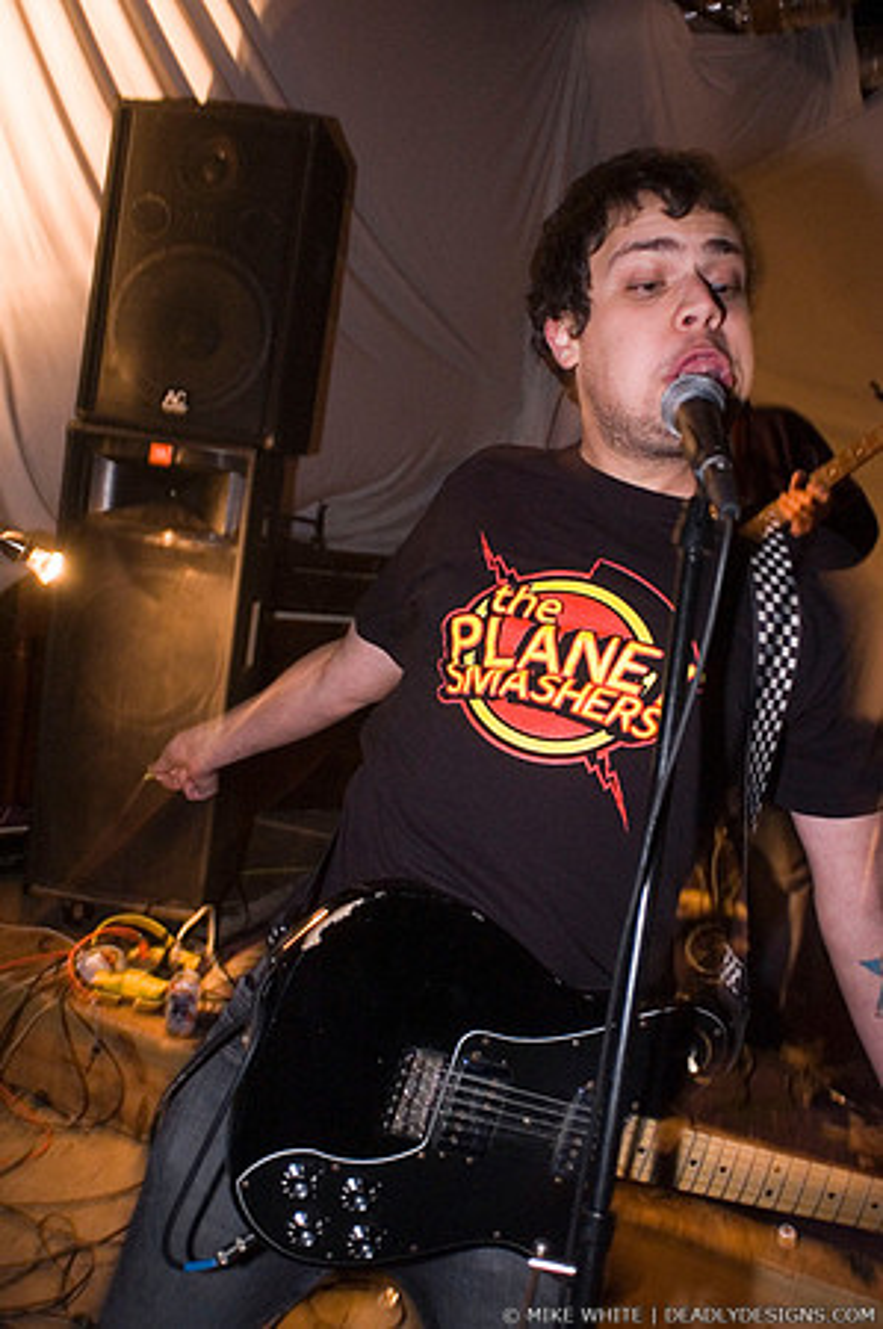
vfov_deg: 62.0
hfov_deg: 43.5
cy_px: 664
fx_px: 1106
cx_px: 442
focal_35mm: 30
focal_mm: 20
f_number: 2.8
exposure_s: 1/20
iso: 800
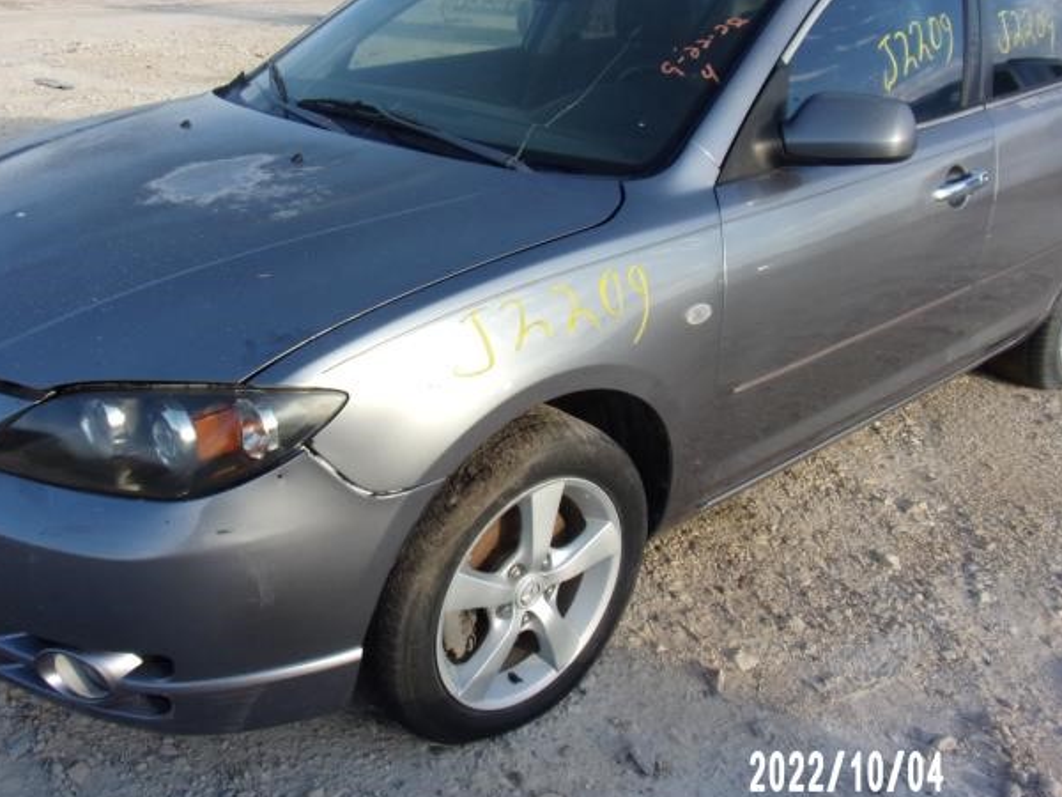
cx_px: 444
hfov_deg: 56.5
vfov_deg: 44.1
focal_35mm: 32
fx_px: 982
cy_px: 358
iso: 80
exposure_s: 1/400
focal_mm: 4.3
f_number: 3.3
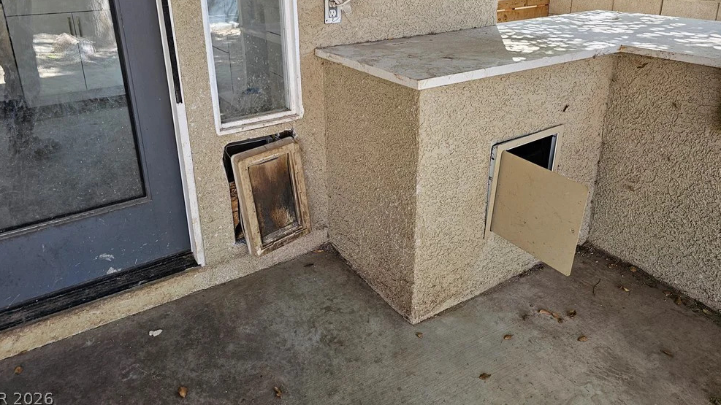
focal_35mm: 26
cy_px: 131
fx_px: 497
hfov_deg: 71.9
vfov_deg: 43.7
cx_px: 348
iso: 80
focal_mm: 6.3
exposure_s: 1/180
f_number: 1.7
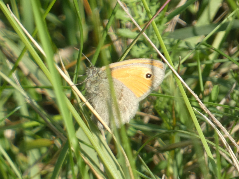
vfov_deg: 1.7
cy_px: 90
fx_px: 5904
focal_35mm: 855
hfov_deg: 2.3
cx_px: 120
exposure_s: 1/125
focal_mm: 153.1
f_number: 5.6
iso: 100
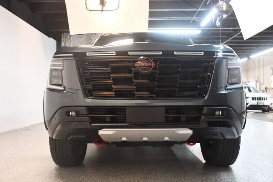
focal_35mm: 34
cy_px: 91
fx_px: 258
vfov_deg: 38.8
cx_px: 136
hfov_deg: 55.8
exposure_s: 1/100
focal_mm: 23
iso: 3200
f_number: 3.8
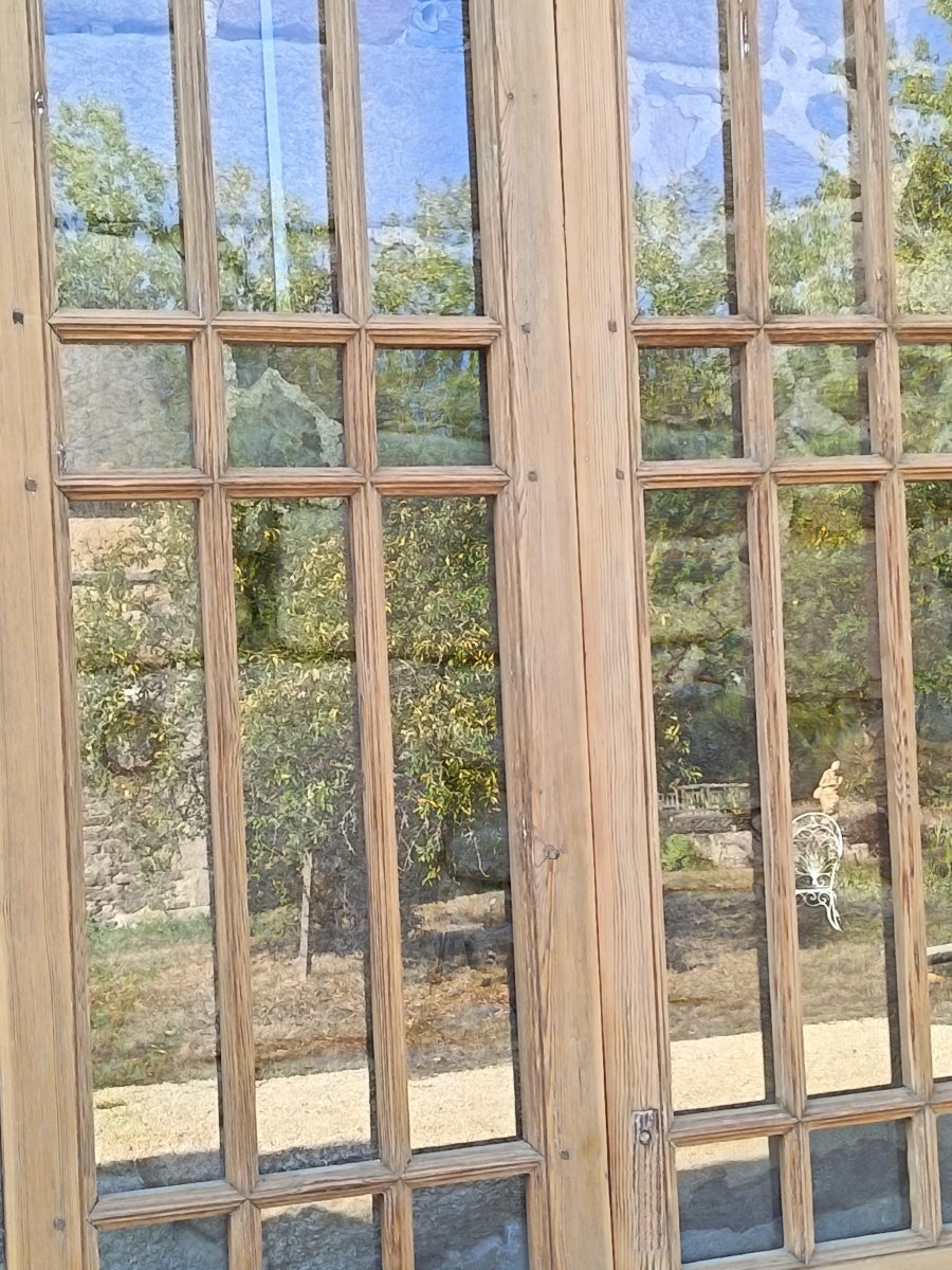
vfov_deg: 35.5
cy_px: 635
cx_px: 476
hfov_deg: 27.0
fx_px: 1980
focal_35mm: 54
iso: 239
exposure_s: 1/120
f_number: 1.75
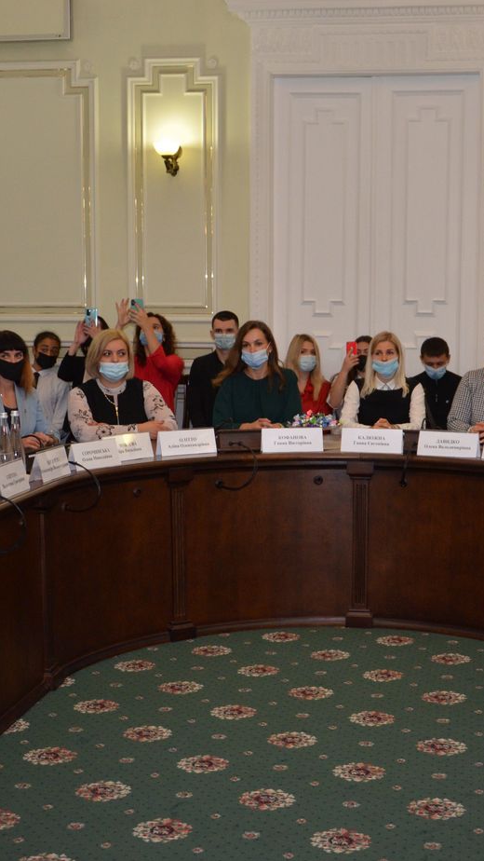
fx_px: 1300
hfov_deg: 21.0
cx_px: 323
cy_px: 431
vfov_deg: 36.6
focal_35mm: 57
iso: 800
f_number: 3.8
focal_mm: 24
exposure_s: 1/250
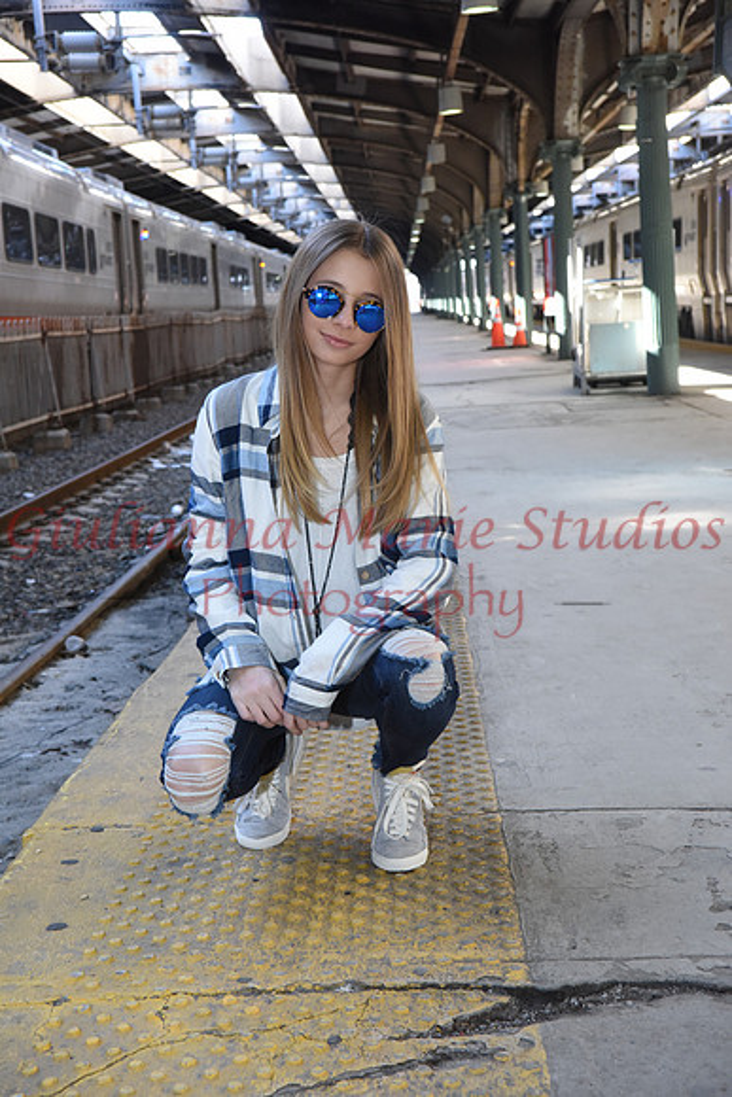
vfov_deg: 36.2
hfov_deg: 24.6
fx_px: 1676
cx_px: 366
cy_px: 548
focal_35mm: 55
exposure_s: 1/125
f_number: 9
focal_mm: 55
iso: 2500
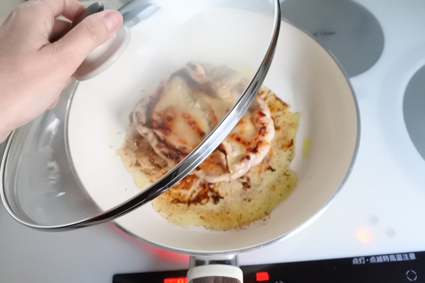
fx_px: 389
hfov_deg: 57.2
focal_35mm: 33
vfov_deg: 40.0
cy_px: 142
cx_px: 212
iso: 2500
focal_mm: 12.3
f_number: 4.5
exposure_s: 1/30
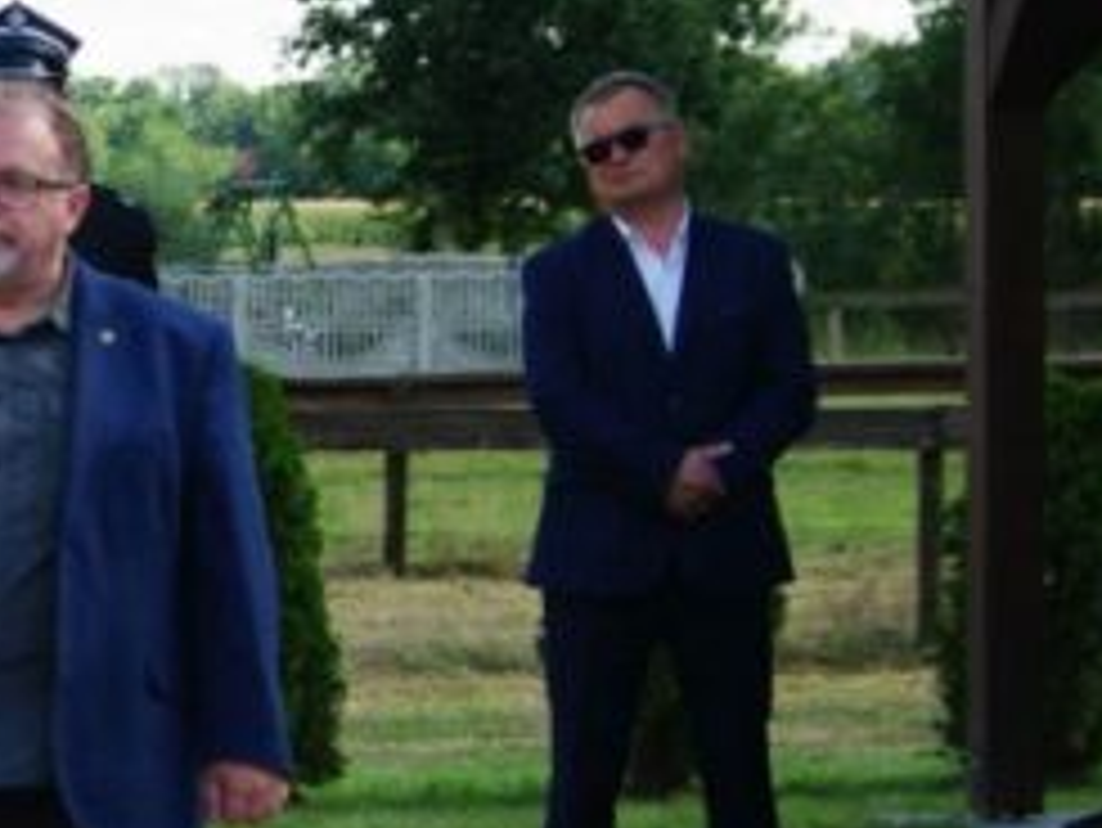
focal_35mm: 226
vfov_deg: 6.6
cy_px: 490
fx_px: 7198
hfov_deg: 8.6
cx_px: -252
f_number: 4.5
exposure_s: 1/500
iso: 200
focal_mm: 50
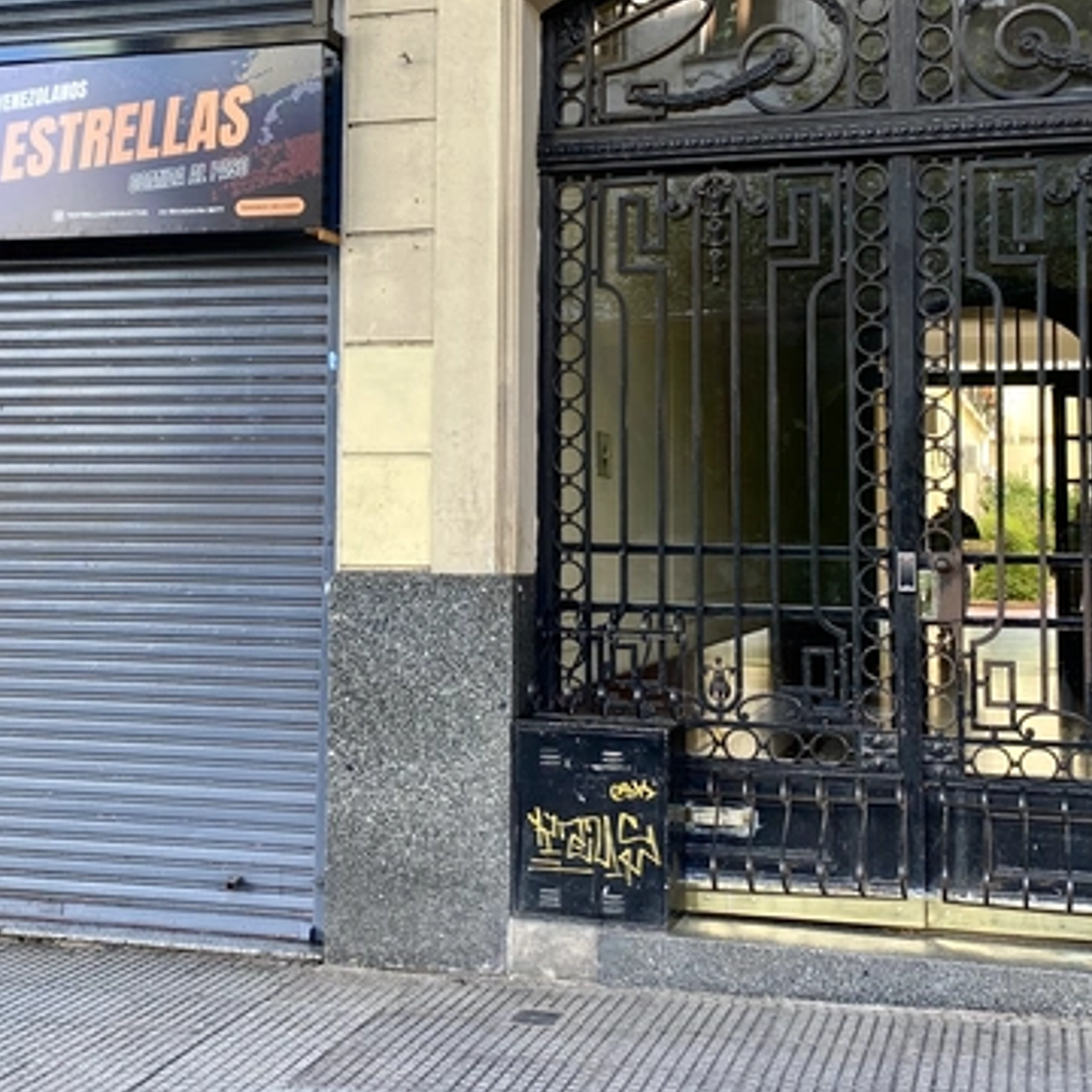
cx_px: 413
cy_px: 406
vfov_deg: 33.2
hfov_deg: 33.2
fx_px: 1820
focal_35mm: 51
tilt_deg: +4.1
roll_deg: -1.1
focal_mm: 4.25
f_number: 1.8
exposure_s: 1/100
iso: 64
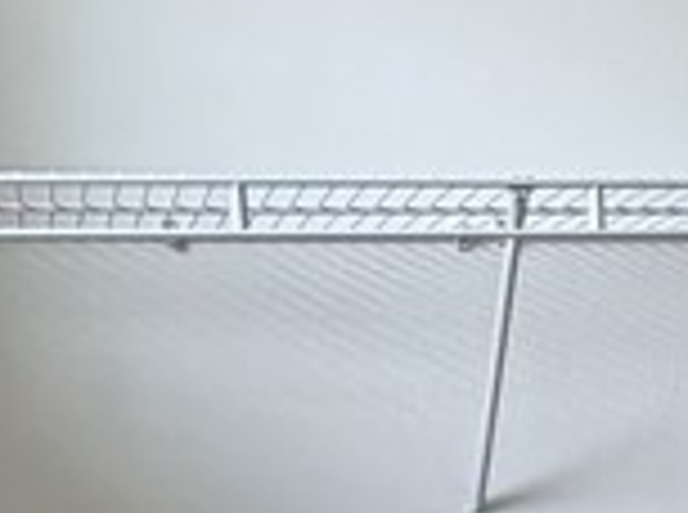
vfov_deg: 14.1
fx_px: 1864
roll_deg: +2.9
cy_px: 886
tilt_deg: -11.7
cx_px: 679
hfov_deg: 20.3
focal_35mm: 94
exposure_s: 1/120
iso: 200
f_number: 2.2
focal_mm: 2.22
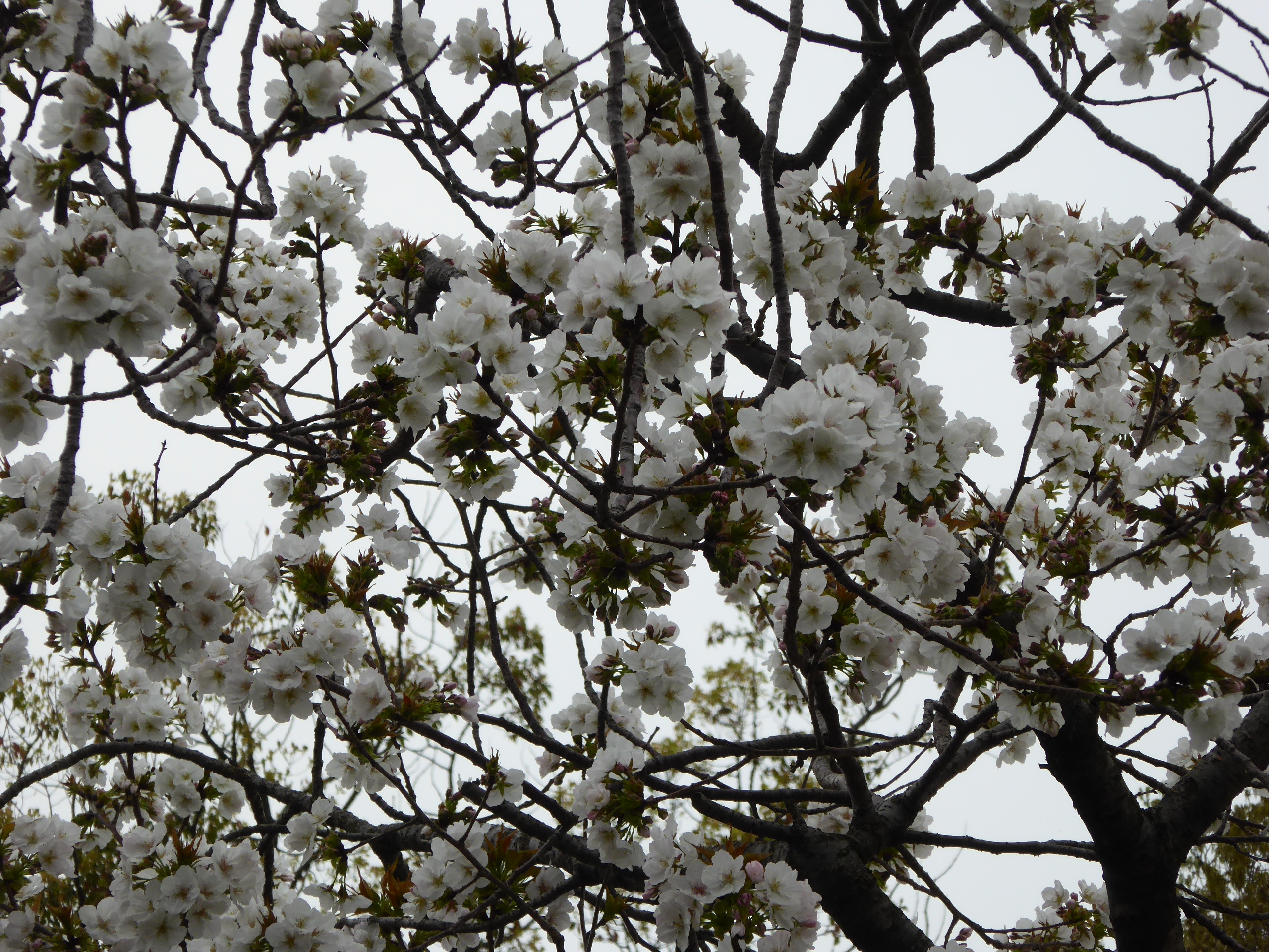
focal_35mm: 168
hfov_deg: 11.8
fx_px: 6159
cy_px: 476
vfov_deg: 8.8
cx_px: 634
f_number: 5.4
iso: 100
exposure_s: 1/400
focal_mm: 27.1
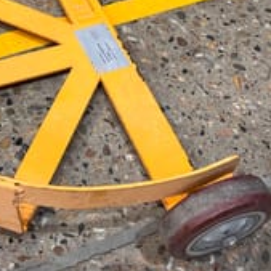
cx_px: 18
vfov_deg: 24.9
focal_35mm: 68
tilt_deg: -52.3
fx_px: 602
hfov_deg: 24.5
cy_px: 49
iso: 100
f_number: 1.6
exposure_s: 1/100
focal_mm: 5.1
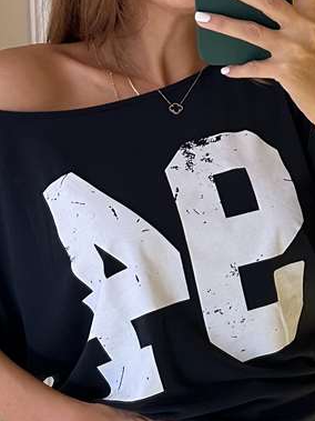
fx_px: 983
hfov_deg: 17.5
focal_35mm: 81
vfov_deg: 24.1
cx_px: 354
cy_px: 227
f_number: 1.78
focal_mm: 6.86
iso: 400
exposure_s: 1/60
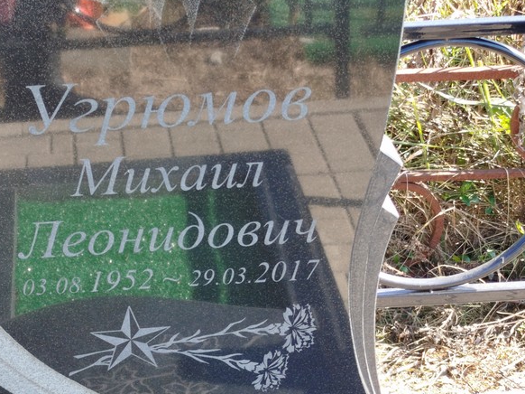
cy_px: 159
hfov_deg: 54.4
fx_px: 500
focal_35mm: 33
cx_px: 181
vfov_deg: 42.7
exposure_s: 1/100
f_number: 1.7
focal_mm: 5.31
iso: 80
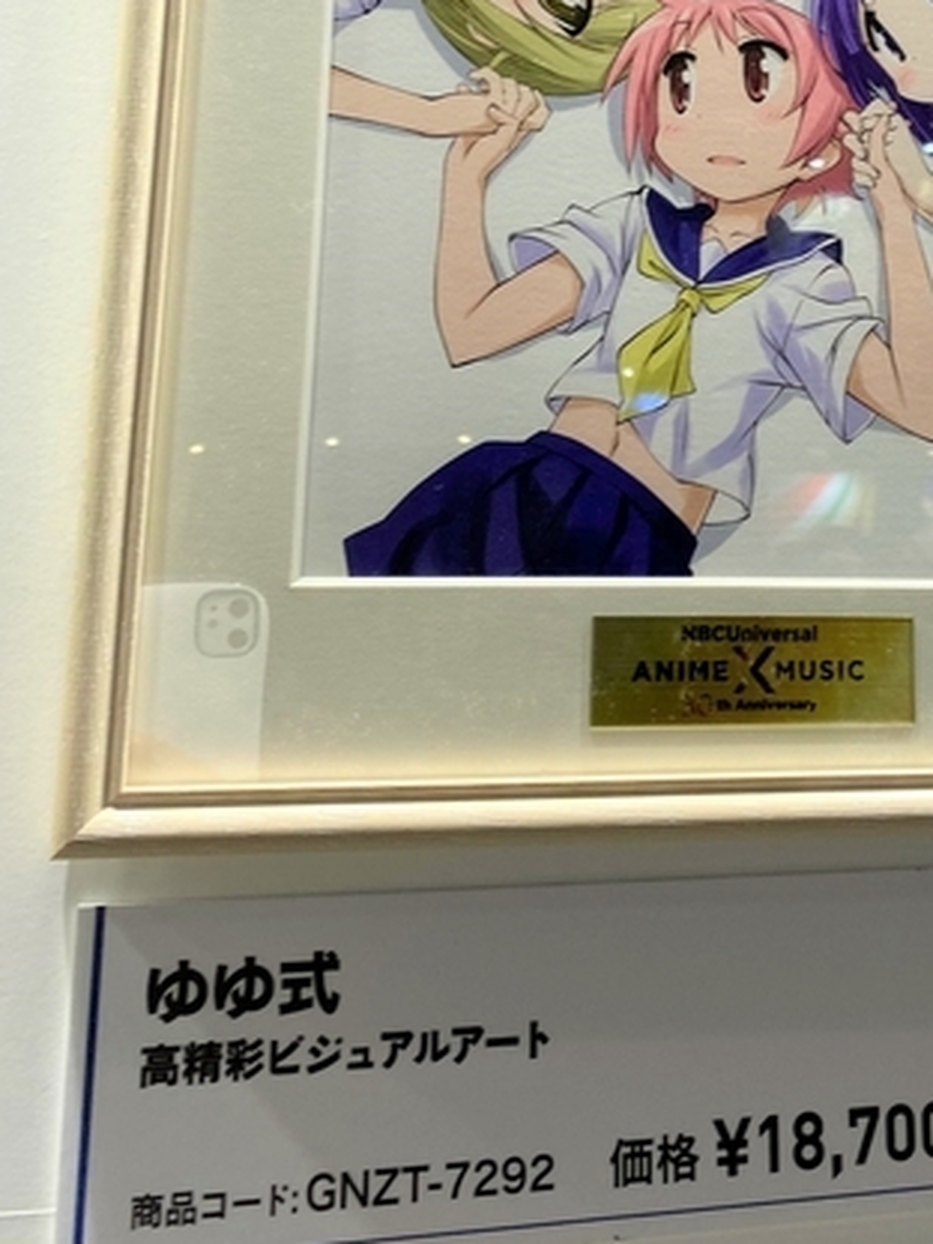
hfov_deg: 28.5
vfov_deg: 36.4
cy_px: 188
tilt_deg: +14.1
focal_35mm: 50
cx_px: 745
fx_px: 1797
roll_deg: +0.7
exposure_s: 1/100
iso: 50
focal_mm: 4.25
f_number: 1.8
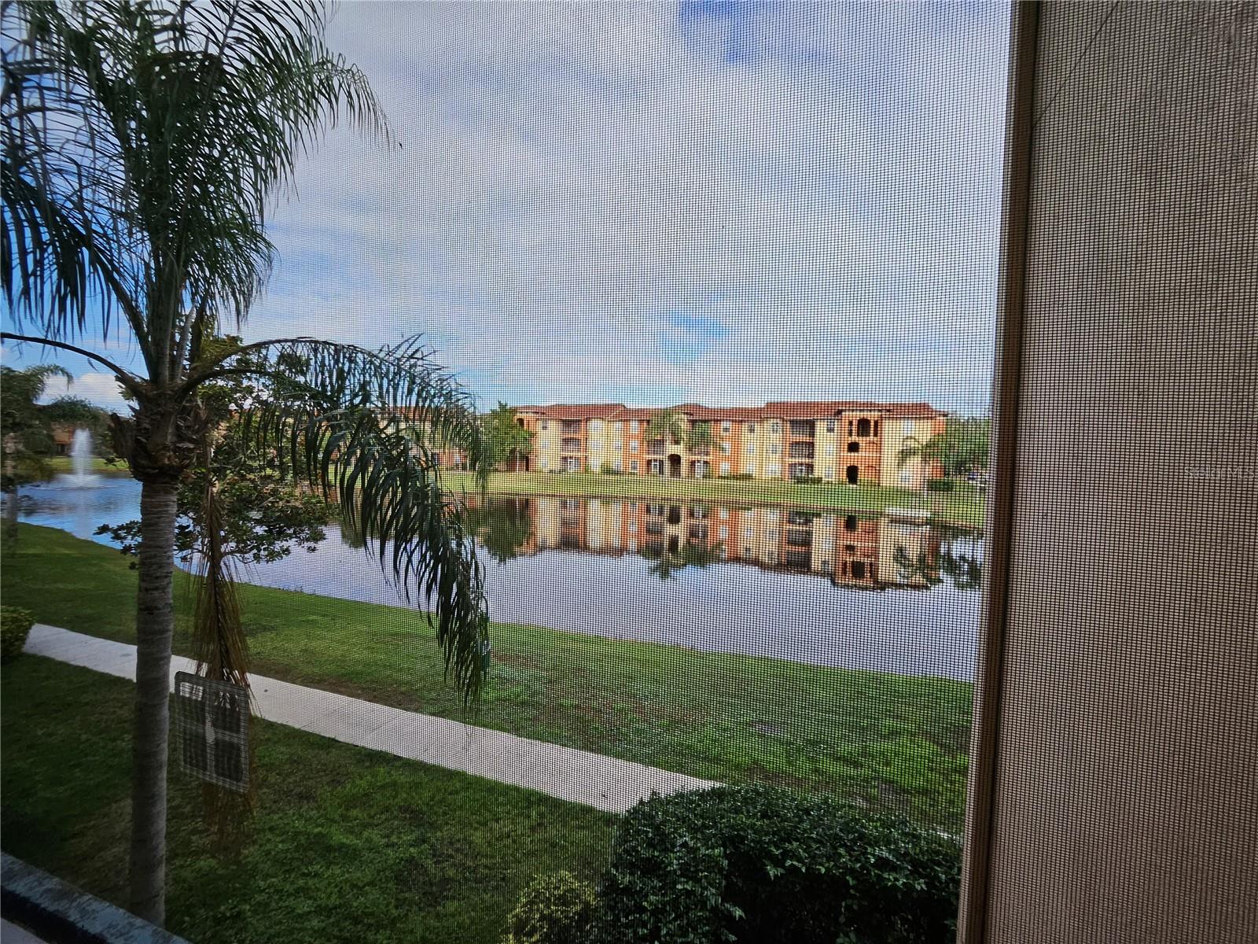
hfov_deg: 106.2
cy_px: 472
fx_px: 472
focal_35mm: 13
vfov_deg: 89.9
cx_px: 629
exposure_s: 1/475
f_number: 2.2
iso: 32
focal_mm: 1.7
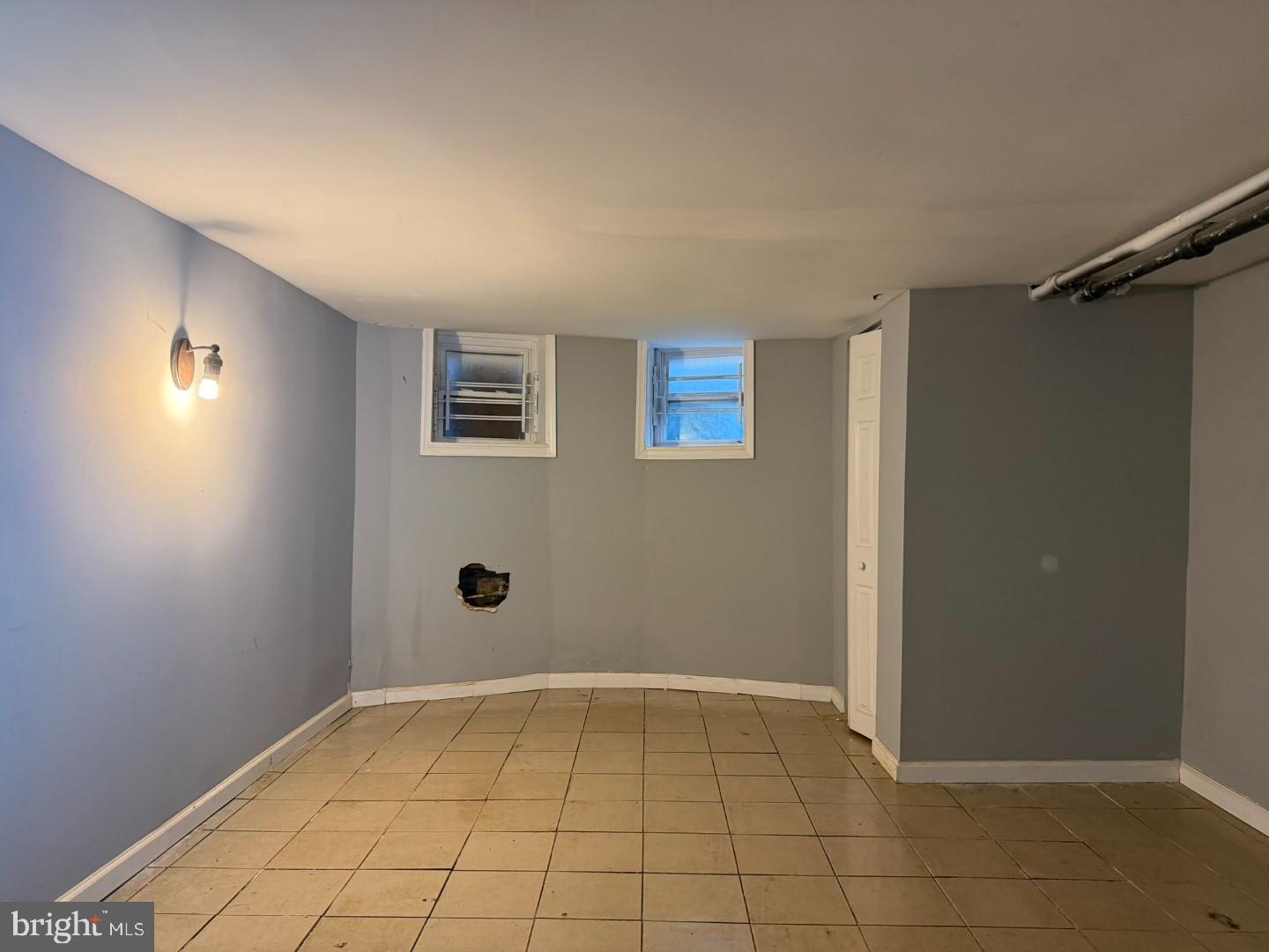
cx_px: 634
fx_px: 880
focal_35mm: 24
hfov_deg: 71.6
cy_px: 476
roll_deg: -0.4
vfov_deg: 56.8
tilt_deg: +1.1
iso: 320
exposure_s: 1/60
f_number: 1.78
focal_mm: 6.76
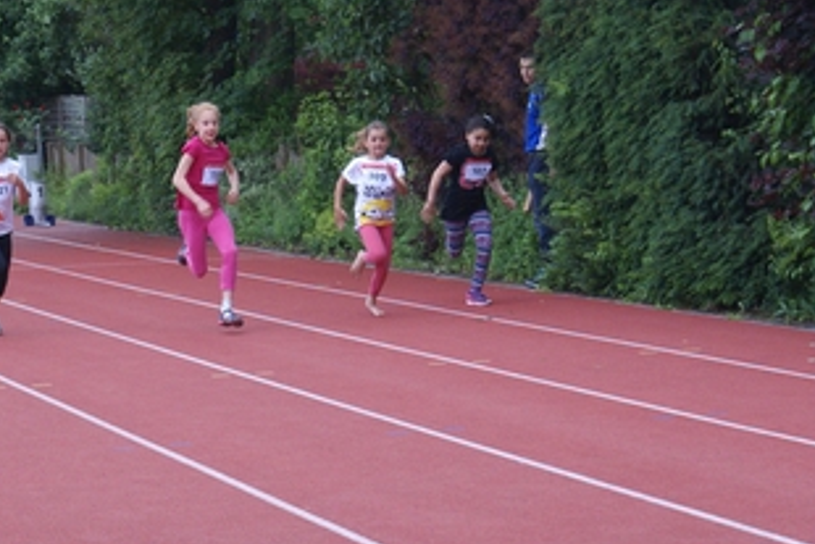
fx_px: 3556
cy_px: 227
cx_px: 292
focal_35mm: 157
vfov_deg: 8.8
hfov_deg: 13.1
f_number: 5.6
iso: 800
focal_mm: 60
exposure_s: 1/200
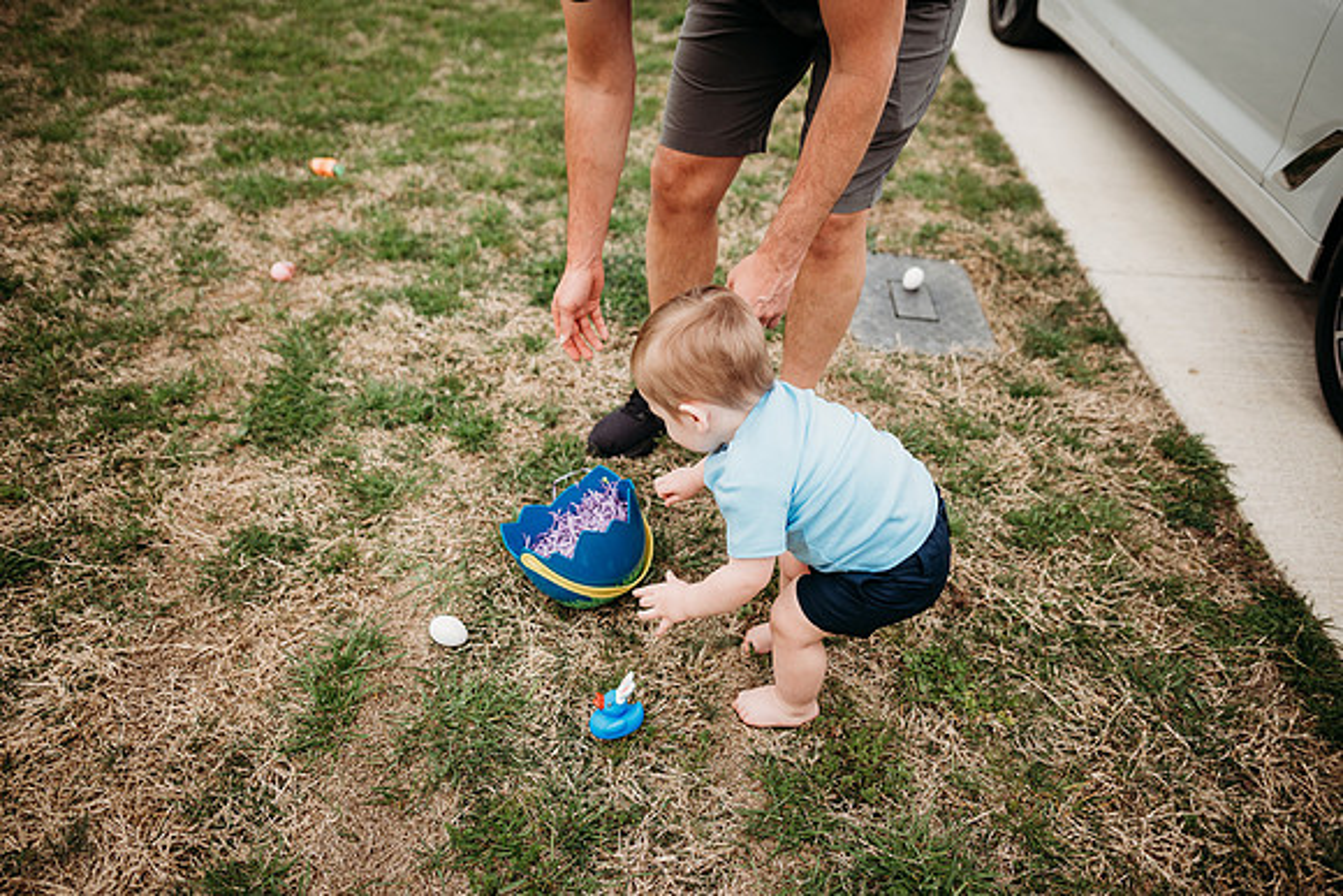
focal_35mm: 24
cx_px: 672
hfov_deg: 73.7
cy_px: 448
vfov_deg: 53.2
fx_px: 896
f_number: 2.2
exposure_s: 1/1000
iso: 100
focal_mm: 24
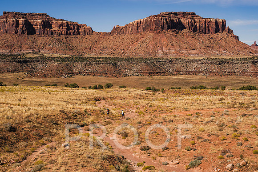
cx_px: 129
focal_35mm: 50
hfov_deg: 39.6
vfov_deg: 27.0
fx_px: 358
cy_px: 86
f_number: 7.1
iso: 160
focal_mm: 50
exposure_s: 1/640
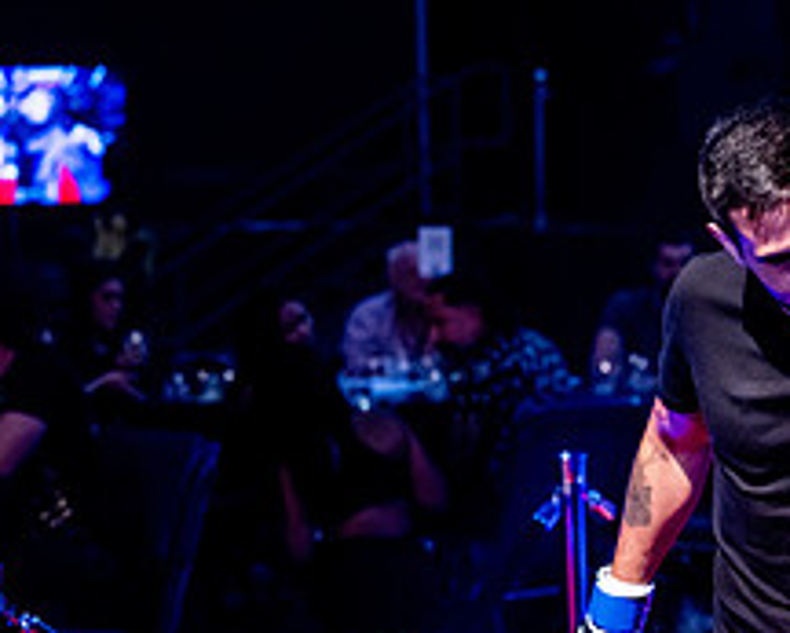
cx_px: 936
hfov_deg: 14.8
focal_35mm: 126
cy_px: 518
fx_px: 2947
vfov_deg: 12.2
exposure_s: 1/500
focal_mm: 50
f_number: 2.8
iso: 3200
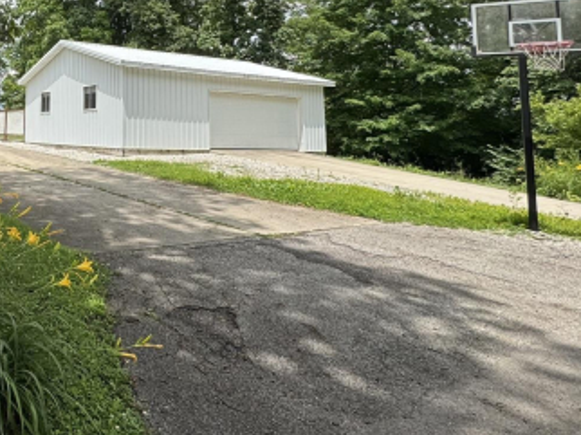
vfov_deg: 45.5
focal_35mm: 29
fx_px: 486
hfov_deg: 50.5
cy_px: 81
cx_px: 6
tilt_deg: +6.0
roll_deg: -2.1
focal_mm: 2.22
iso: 50
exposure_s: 1/1198
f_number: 2.2
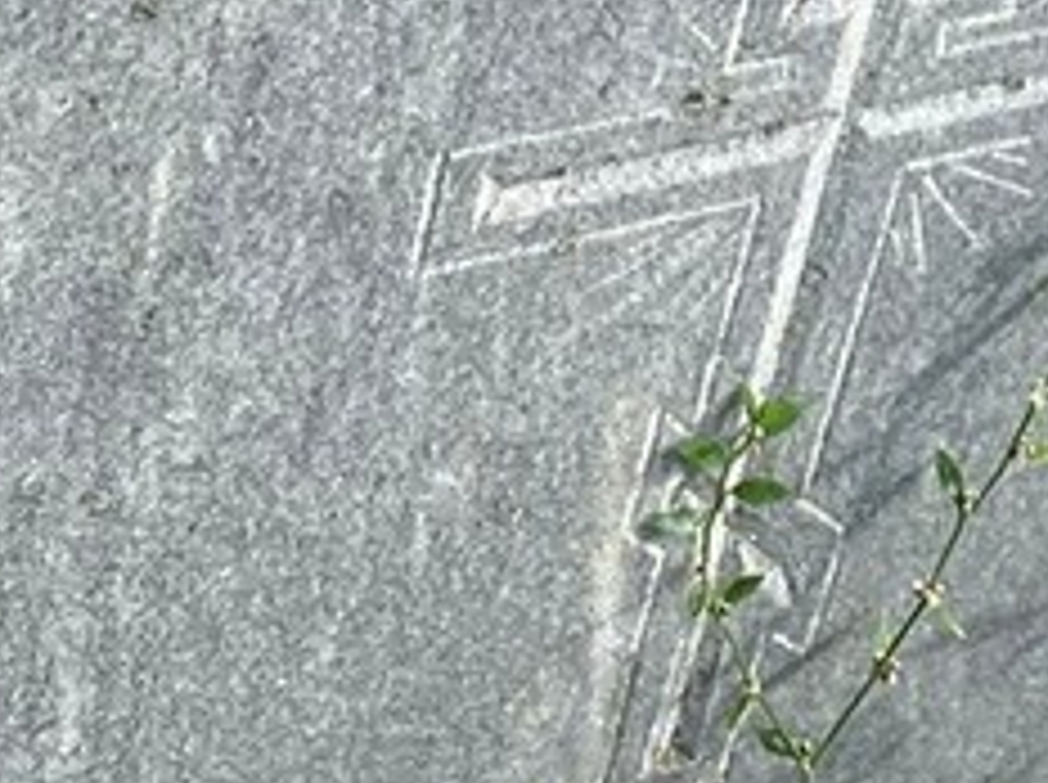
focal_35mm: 161
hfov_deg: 12.0
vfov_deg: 8.3
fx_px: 4867
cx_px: 1228
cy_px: -1256
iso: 32
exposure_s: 1/919
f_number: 1.8
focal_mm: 4.25
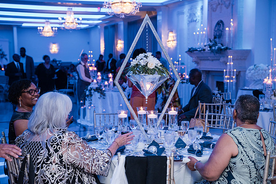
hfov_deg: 32.4
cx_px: 138
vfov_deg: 21.9
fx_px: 475
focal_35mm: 62
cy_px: 92
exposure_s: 1/250
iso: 3200
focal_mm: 62
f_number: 4
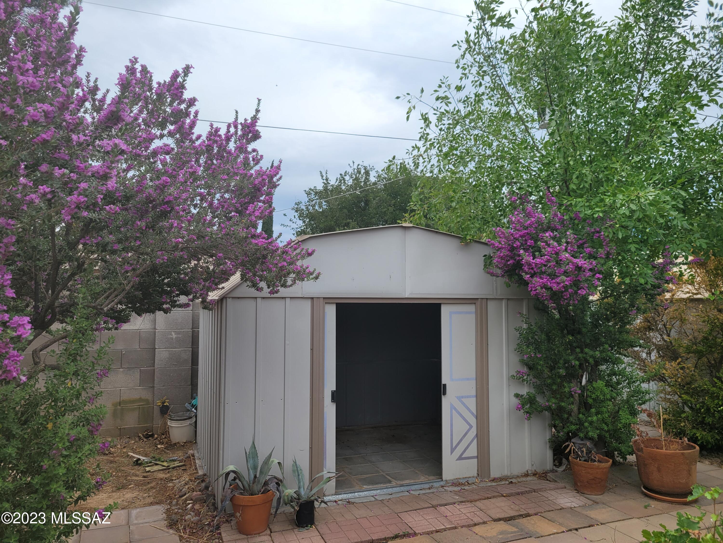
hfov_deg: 67.3
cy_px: 272
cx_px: 362
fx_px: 543
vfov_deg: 53.1
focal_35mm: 26
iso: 40
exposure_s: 1/1297
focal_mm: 5.4
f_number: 1.8
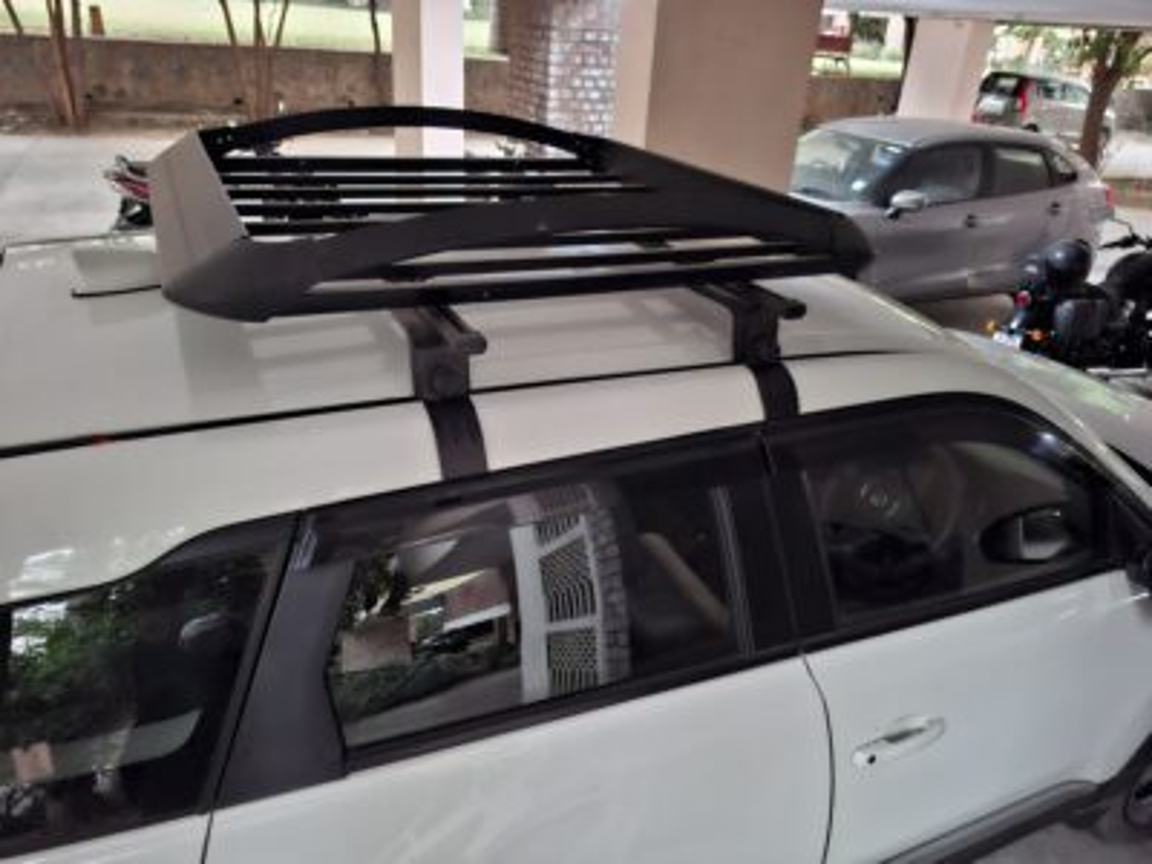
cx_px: 576
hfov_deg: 73.9
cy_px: 432
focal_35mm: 23
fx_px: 765
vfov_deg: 58.9
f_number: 1.8
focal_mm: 5.54
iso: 1250
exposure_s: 1/20
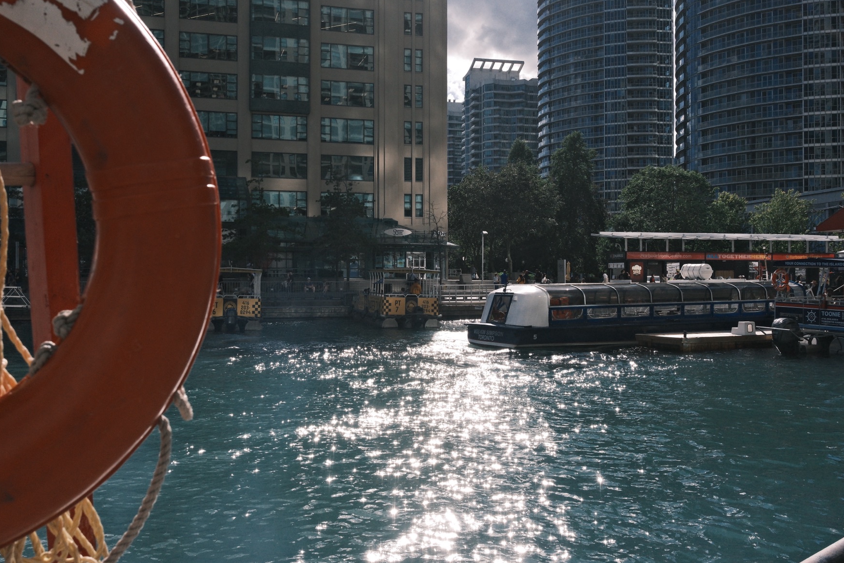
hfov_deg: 53.1
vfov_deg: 36.9
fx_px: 844
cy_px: 280
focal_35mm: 36
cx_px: 423
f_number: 9
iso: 1250
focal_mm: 23
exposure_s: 1/3000
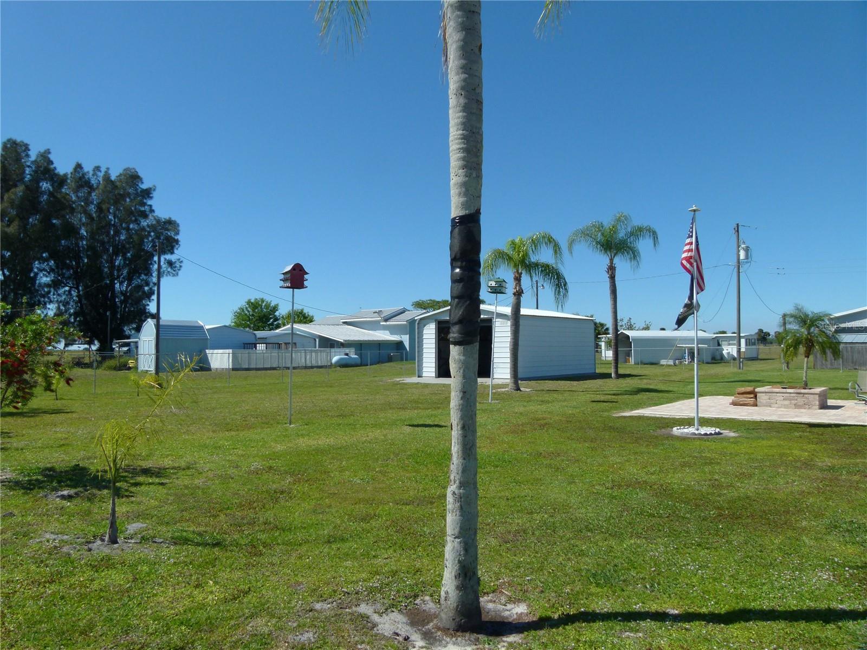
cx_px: 434
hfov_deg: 69.4
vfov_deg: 54.9
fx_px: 626
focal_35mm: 25
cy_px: 325
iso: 100
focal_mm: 4.5
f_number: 4
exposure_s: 1/1000
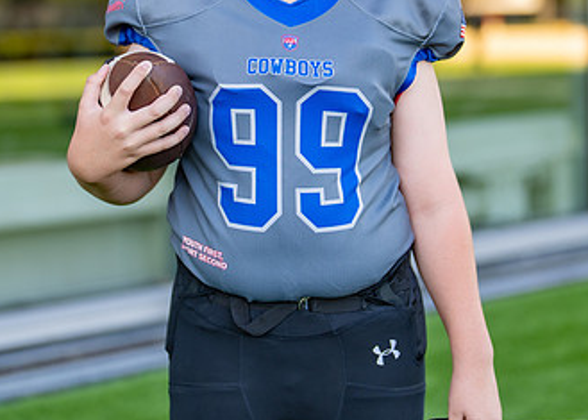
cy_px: 58
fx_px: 1753
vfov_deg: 13.6
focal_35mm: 105
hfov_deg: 19.0
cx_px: 327
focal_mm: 50
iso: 100
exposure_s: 1/640
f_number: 1.2
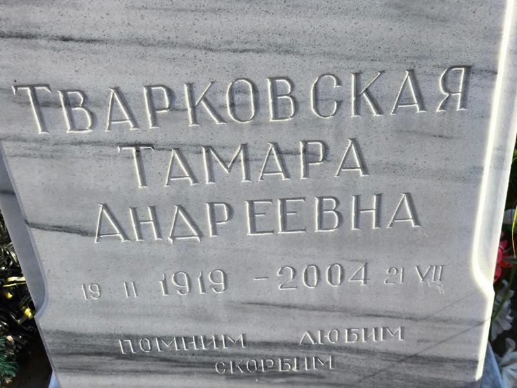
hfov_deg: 38.2
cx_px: 258
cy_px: 194
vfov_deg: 29.1
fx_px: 747
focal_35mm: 50
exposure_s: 1/507
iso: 50
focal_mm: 4.71
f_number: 1.7
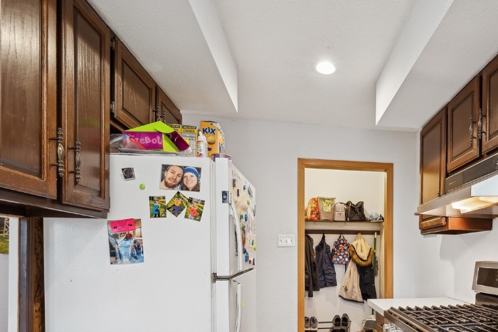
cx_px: 391
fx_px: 318
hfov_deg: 69.5
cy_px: 249
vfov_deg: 52.7
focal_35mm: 23
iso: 200
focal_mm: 14
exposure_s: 1/3.33
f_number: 8
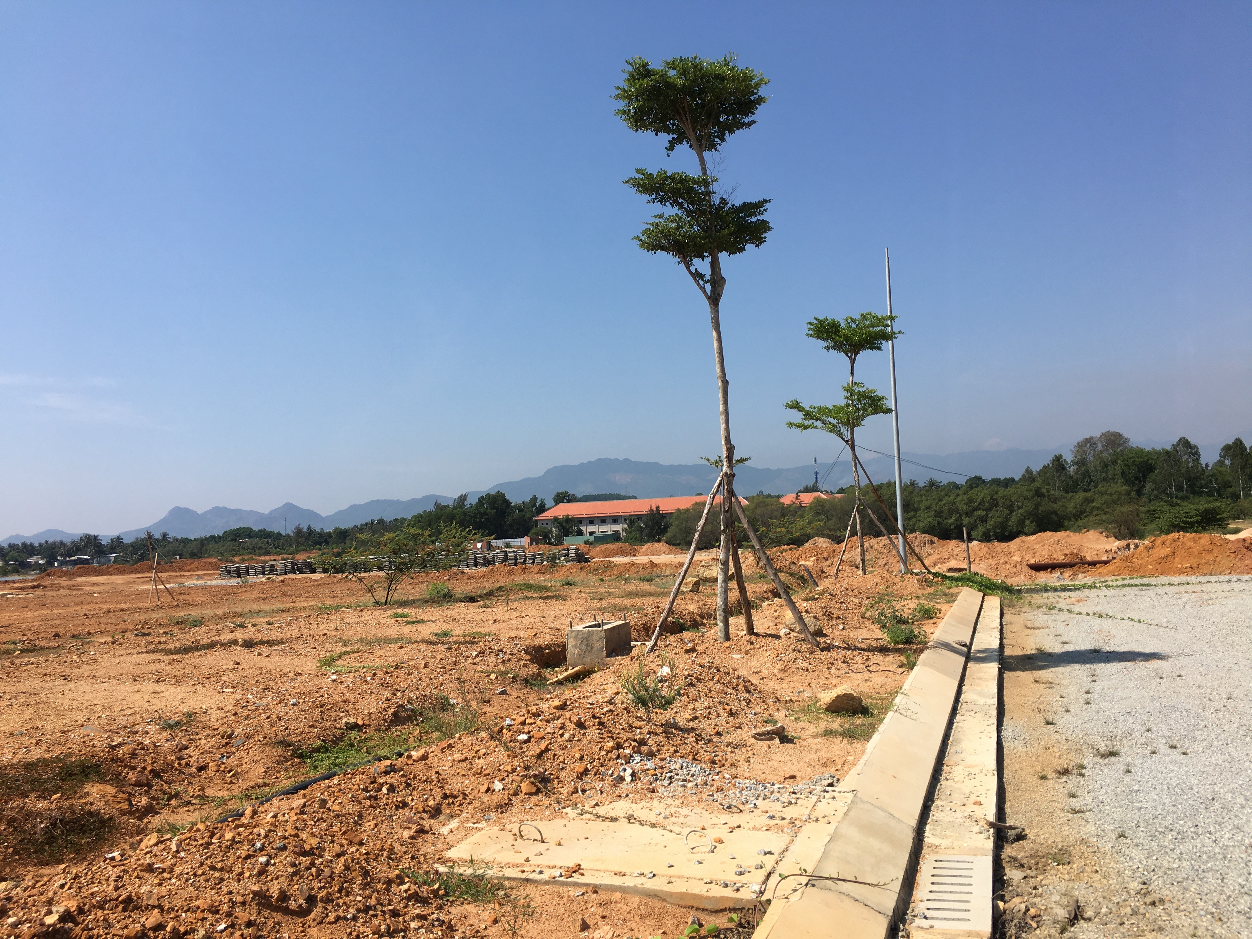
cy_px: 470
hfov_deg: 61.7
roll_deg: +1.3
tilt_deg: +5.0
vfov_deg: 48.2
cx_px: 626
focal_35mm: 29
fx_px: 1049
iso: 25
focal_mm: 4.15
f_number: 2.2
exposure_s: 1/2024
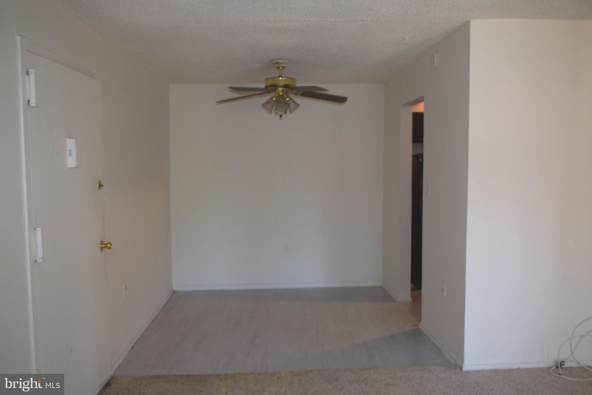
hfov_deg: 61.9
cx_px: 296
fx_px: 493
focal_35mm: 30
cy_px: 198
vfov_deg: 43.6
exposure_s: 1/100
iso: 800
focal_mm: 20
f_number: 5
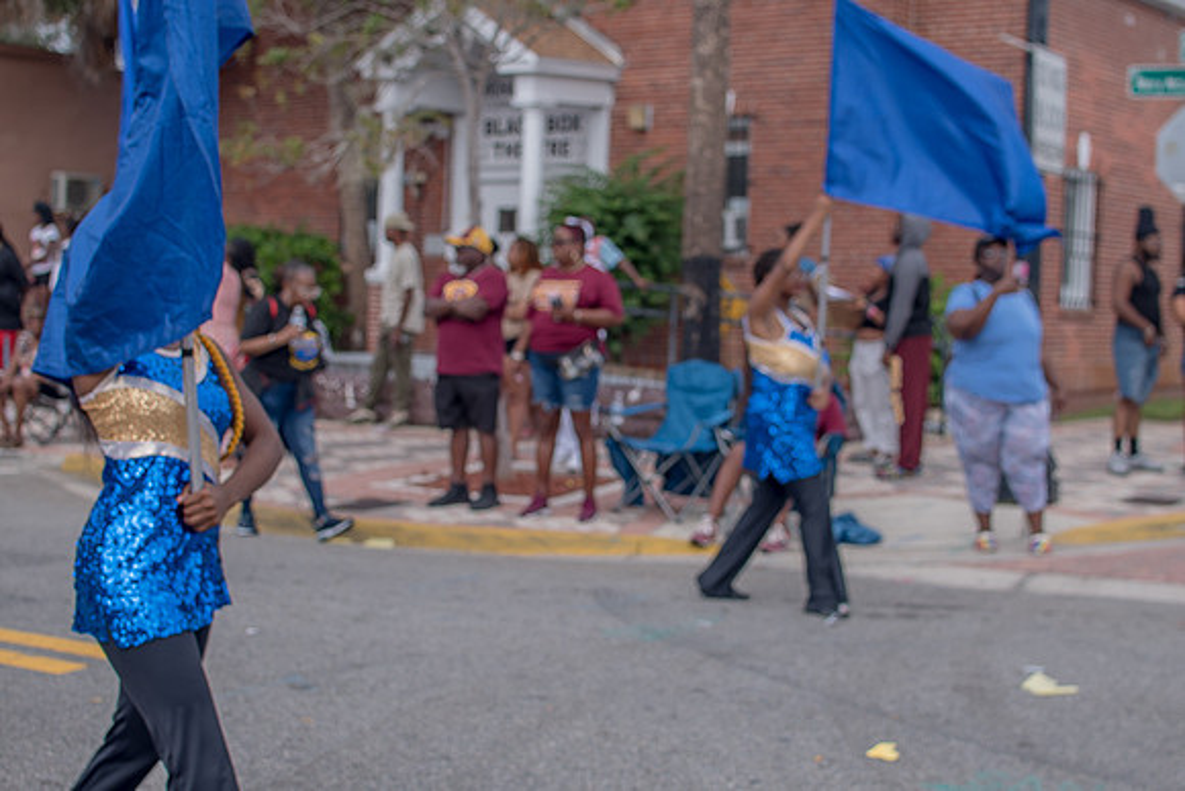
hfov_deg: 38.2
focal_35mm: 52
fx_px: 1712
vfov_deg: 26.0
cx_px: 592
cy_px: 396
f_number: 4
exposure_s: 1/500
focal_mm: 35
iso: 100
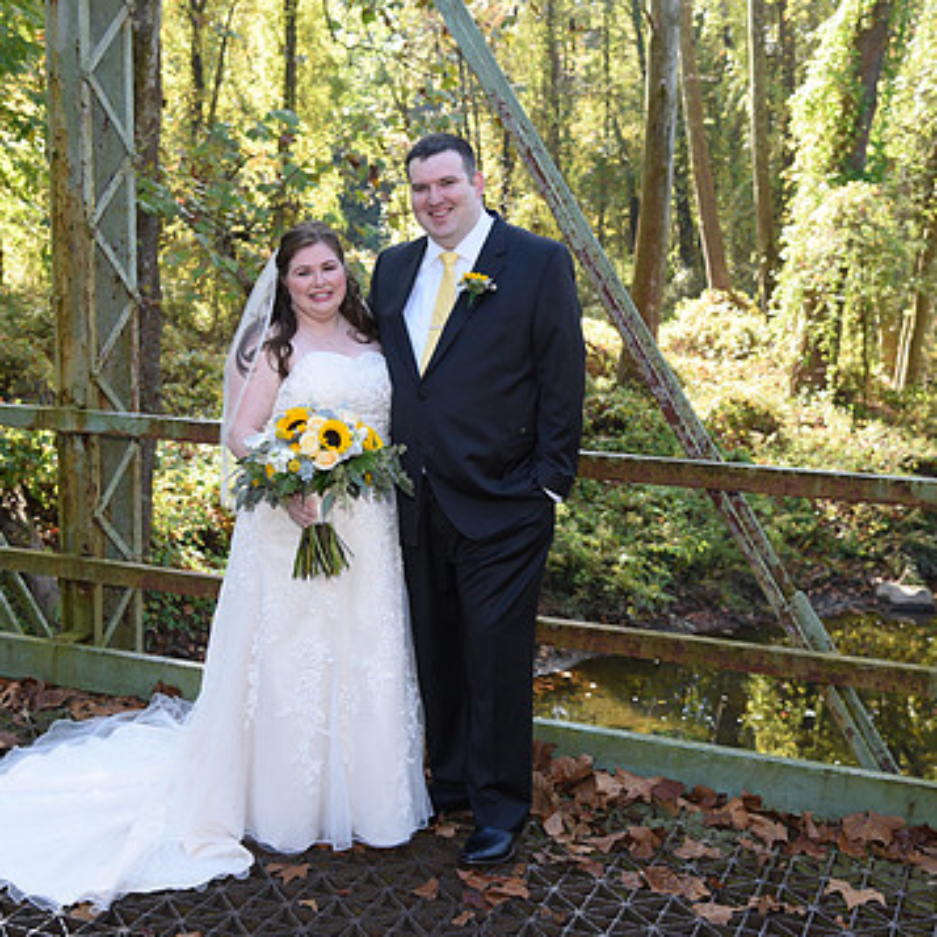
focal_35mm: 47
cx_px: 402
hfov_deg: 36.0
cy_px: 495
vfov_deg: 36.0
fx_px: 1439
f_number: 4.5
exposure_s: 1/200
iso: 400
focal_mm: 34
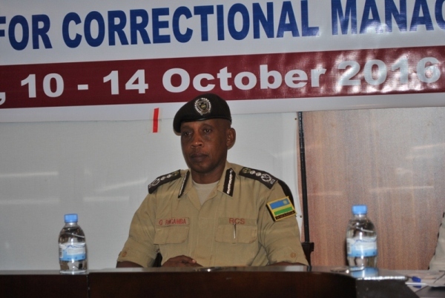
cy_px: 149
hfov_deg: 24.6
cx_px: 222
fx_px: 1021
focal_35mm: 82
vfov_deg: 16.6
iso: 200
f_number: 5.6
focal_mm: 55
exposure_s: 1/60
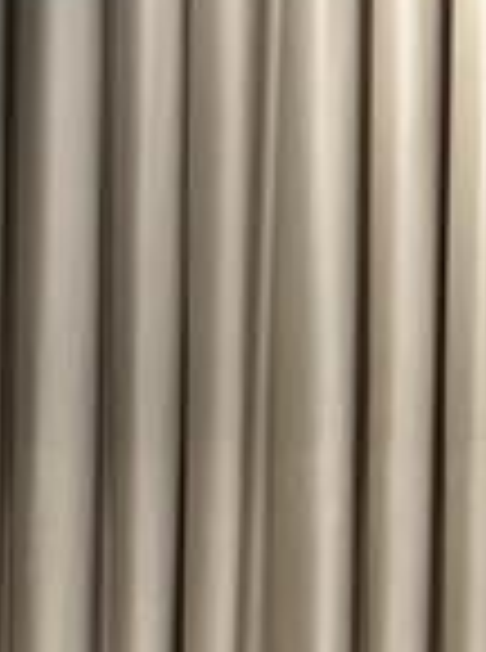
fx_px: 3328
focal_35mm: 177
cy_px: 704
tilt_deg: -22.6
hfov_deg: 8.2
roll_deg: -0.7
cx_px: 742
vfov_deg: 11.1
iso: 80
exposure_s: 1/535
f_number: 1.78
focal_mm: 6.86
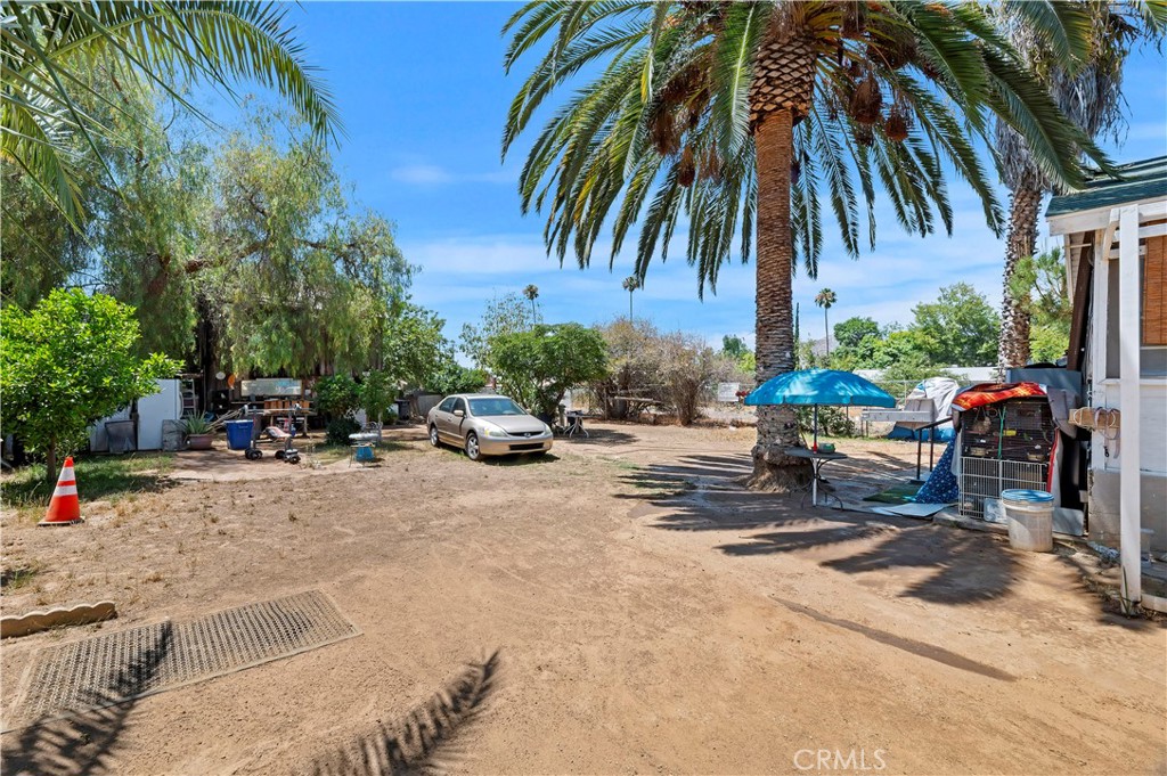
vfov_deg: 81.1
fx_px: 453
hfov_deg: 104.3
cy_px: 388
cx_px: 584
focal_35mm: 14
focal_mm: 14
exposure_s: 1/80
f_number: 22
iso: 400
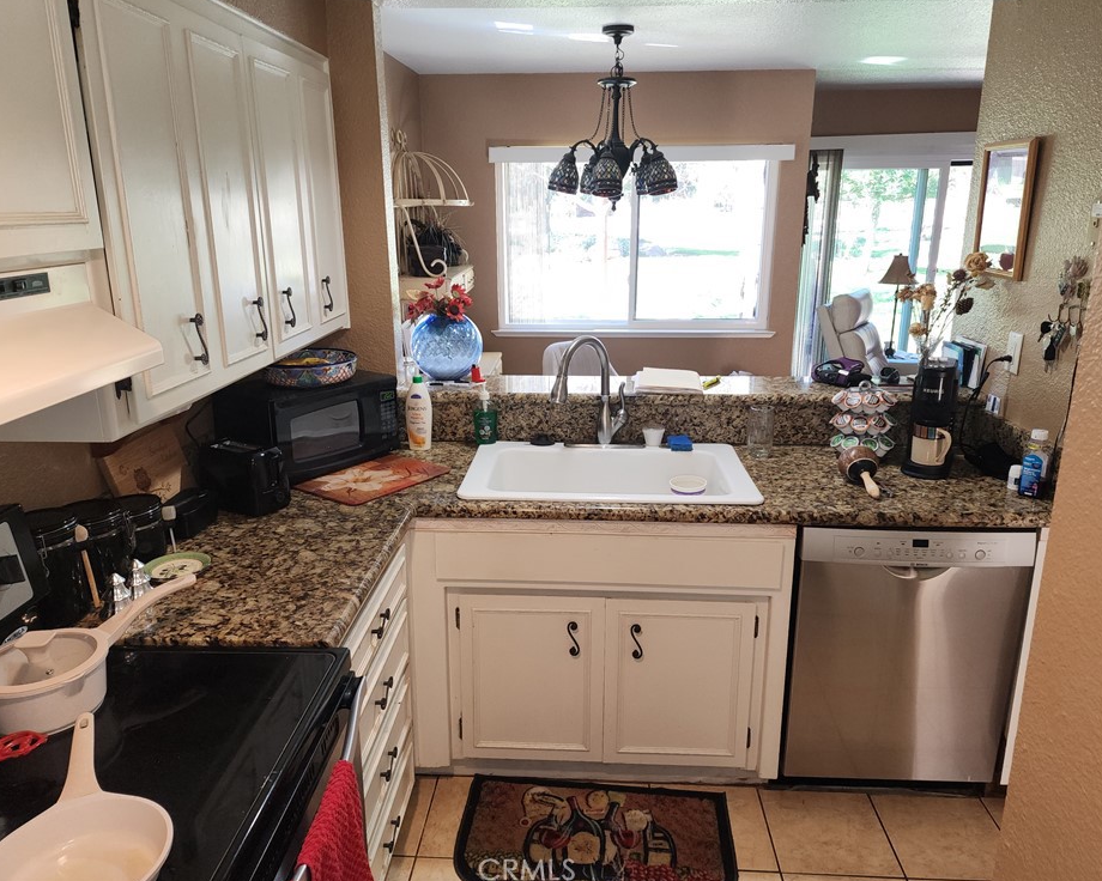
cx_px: 544
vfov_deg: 56.8
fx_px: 815
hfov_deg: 68.1
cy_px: 427
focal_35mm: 25
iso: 100
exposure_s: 1/60
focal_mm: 6.4
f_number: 1.8
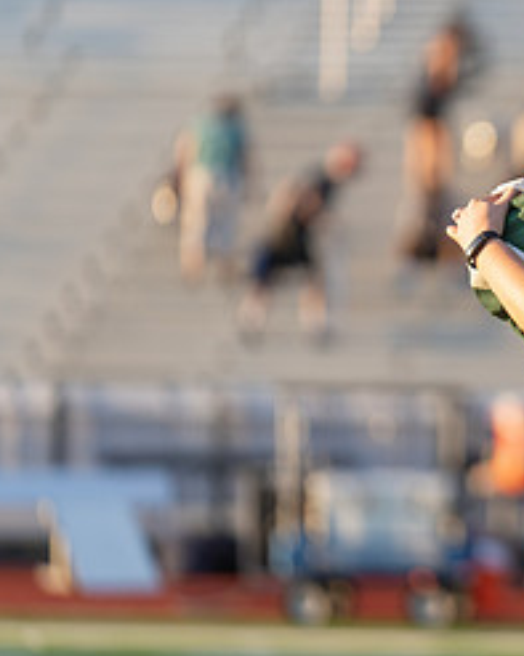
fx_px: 9633
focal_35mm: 496
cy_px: 260
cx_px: 668
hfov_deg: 3.1
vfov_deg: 3.9
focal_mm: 200
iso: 100
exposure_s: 1/500
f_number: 2.8
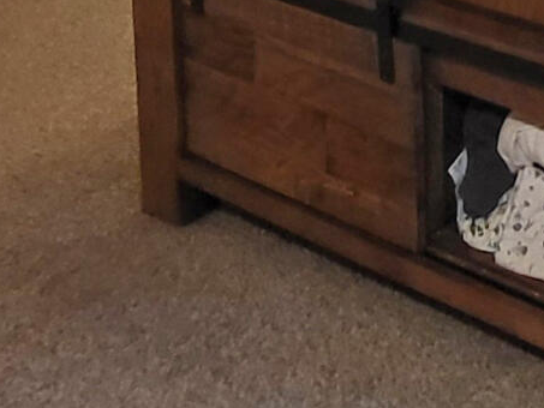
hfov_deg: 21.1
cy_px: -400
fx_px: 1352
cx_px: 662
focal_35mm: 86
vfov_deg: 14.4
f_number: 2.2
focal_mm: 1.74
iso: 320
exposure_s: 1/40
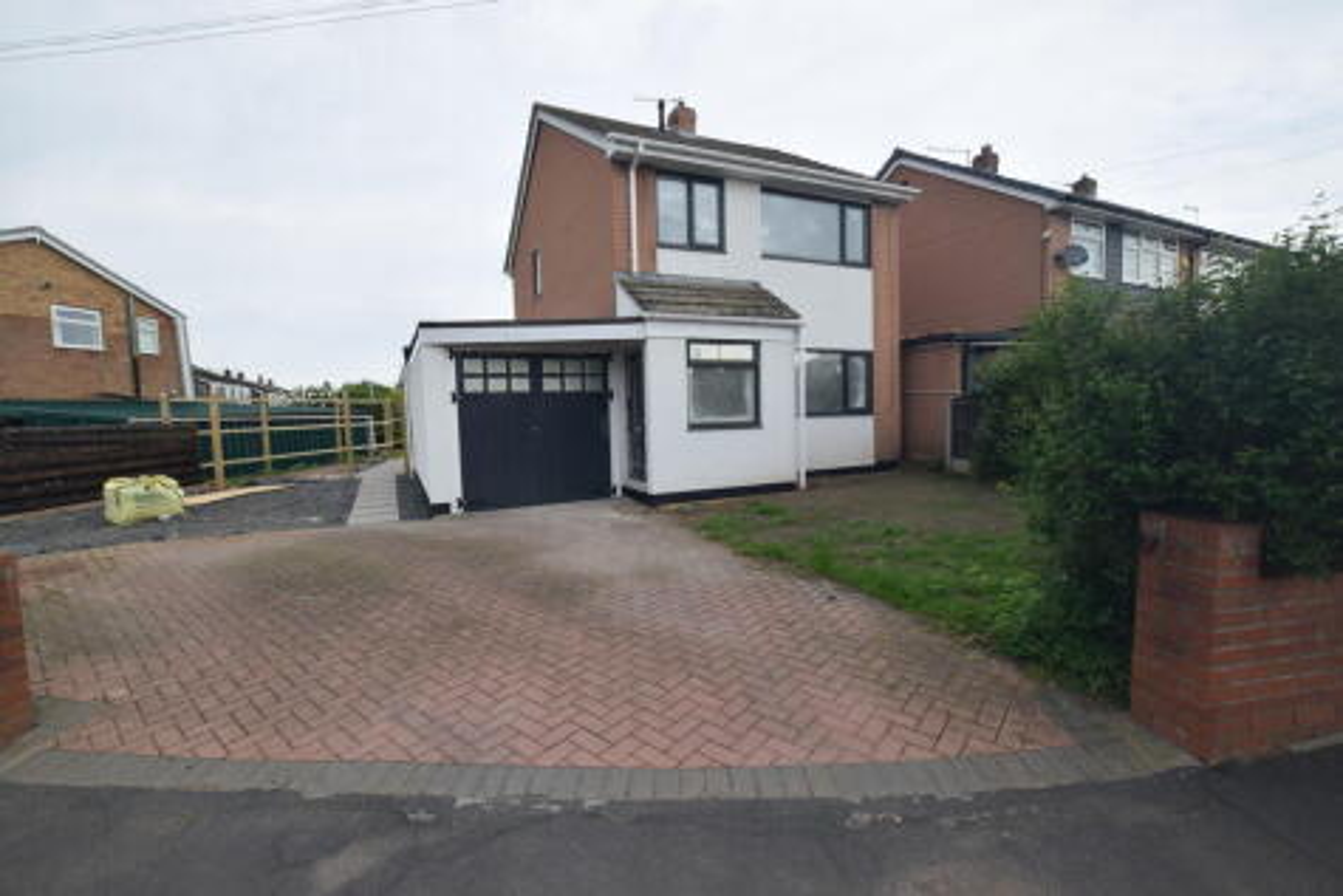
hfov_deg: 100.4
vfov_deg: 77.4
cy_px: 448
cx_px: 672
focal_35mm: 15
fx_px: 560
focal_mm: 10
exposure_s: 1/200
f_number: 7.1
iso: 400
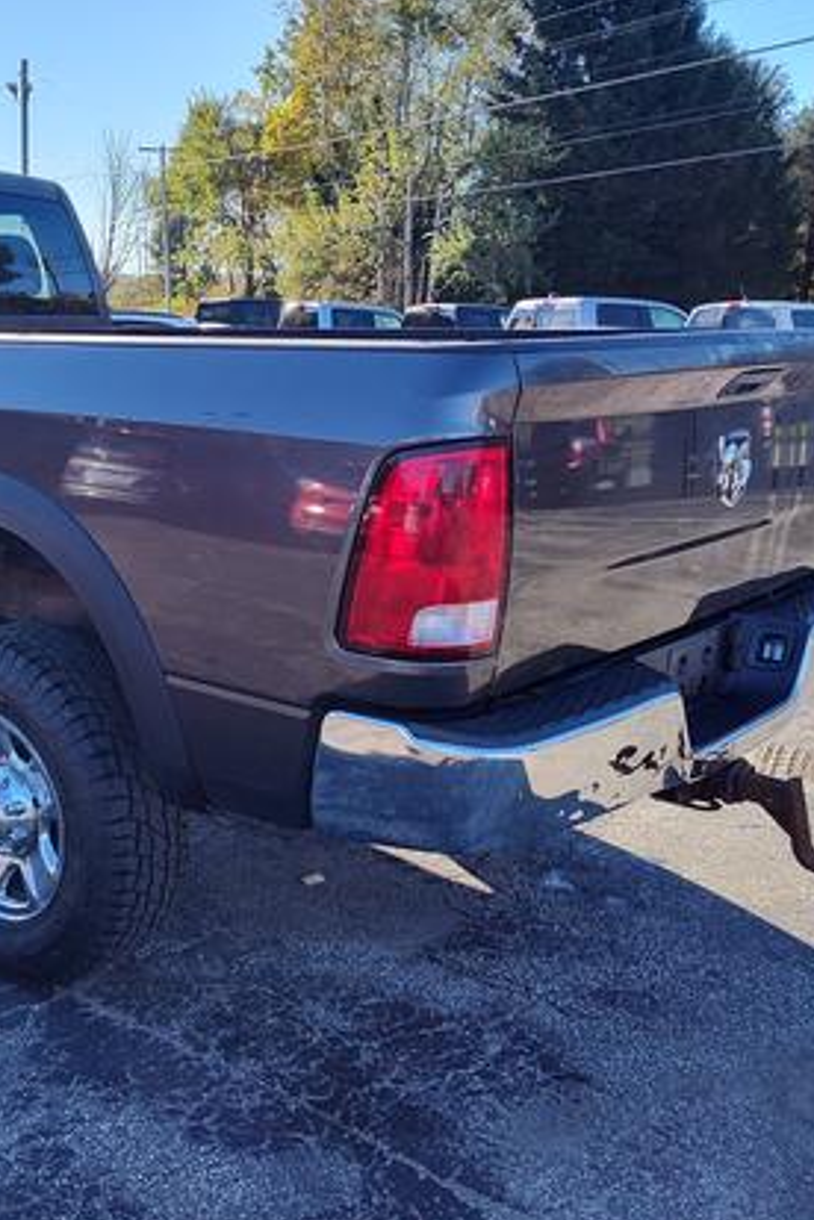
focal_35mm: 37
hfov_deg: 34.3
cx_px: 112
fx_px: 1255
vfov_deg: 51.8
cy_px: 554
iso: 100
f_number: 1.88
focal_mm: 5.56
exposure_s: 1/1012
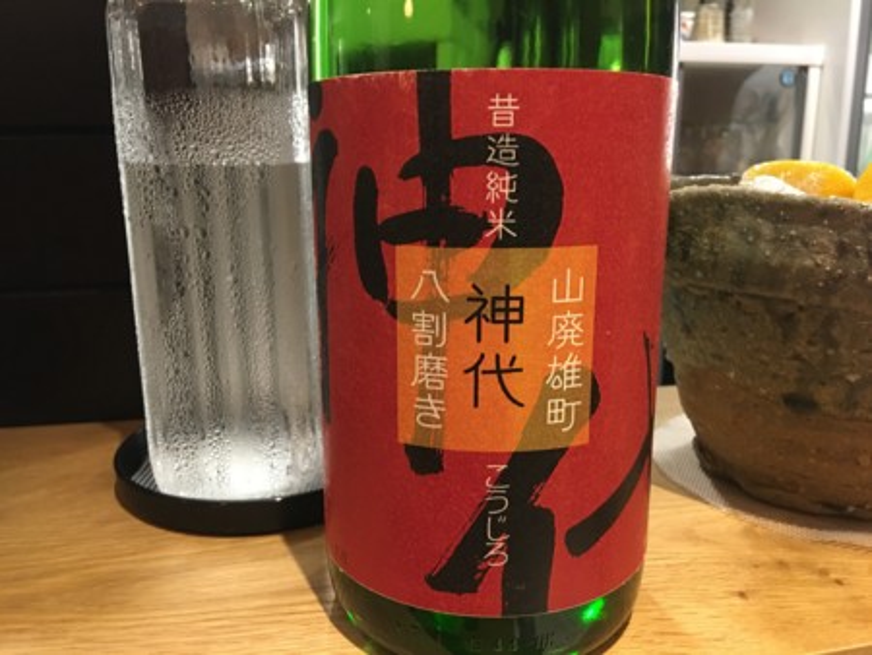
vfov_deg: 48.3
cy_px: 328
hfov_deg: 61.6
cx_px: 436
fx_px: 731
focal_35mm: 29
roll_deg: +0.5
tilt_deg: -12.6
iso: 80
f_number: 2.2
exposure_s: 1/10
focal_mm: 4.15
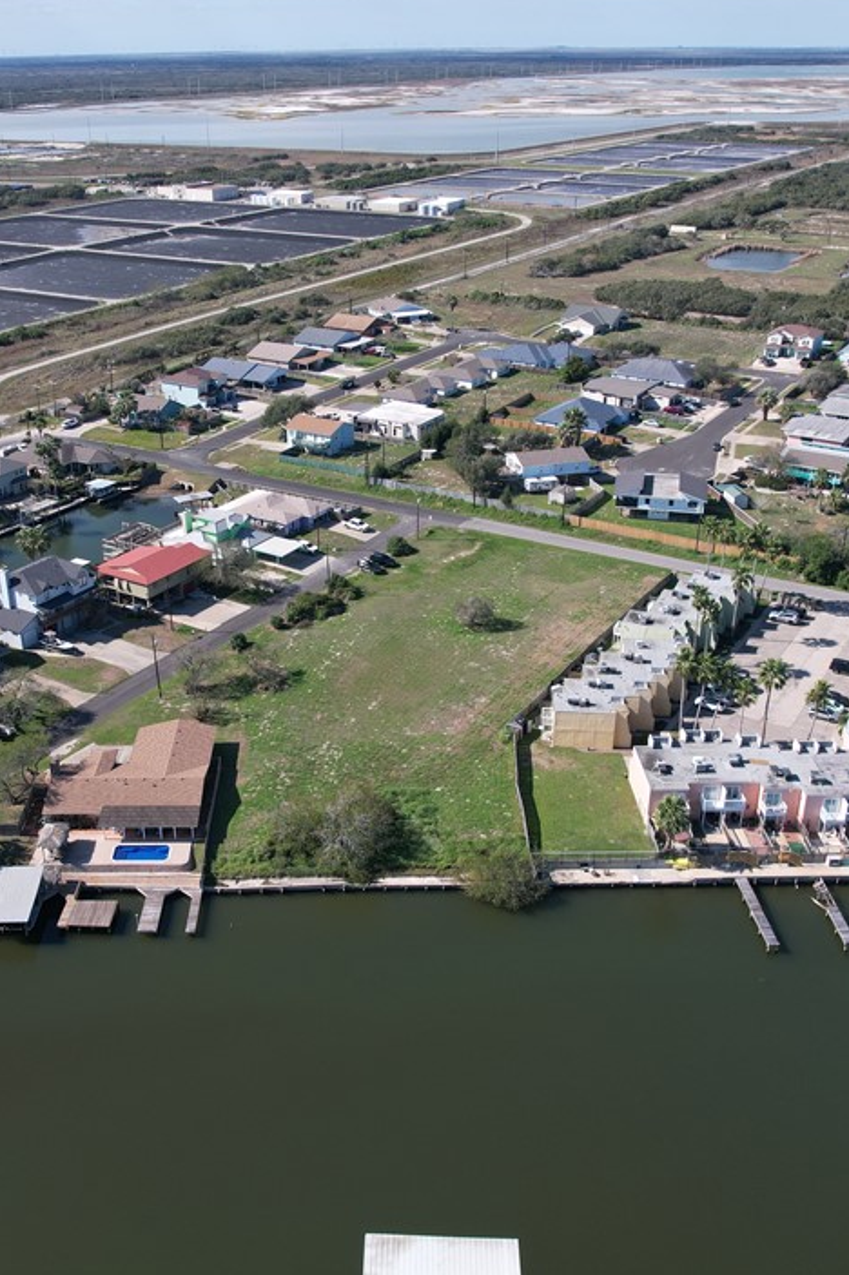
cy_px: 644
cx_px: 343
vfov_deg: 55.8
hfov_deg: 38.7
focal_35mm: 34
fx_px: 1204
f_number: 2.8
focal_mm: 8.38
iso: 110
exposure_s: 1/1600
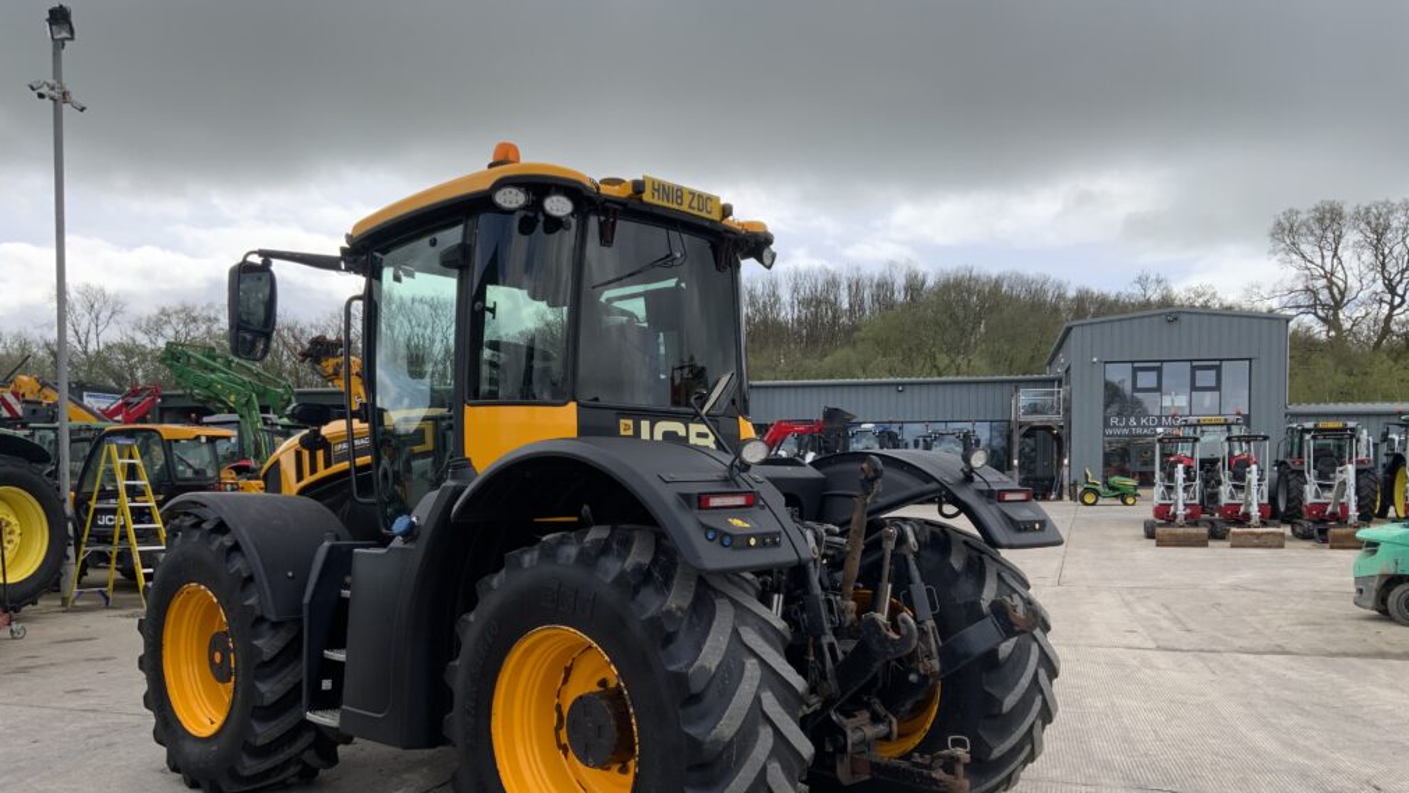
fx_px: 1196
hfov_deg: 61.0
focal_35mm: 32
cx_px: 708
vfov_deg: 36.3
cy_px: 525
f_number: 1.8
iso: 16
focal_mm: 3
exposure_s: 1/898
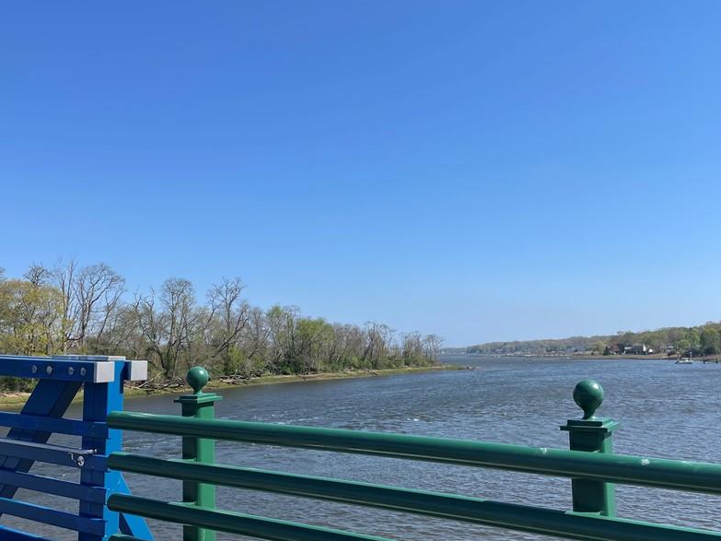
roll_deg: +0.9
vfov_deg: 41.7
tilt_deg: +4.5
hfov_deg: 53.9
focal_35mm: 34
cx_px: 397
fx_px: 708
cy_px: 312
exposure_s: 1/3861
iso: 32
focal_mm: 4.2
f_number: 1.6
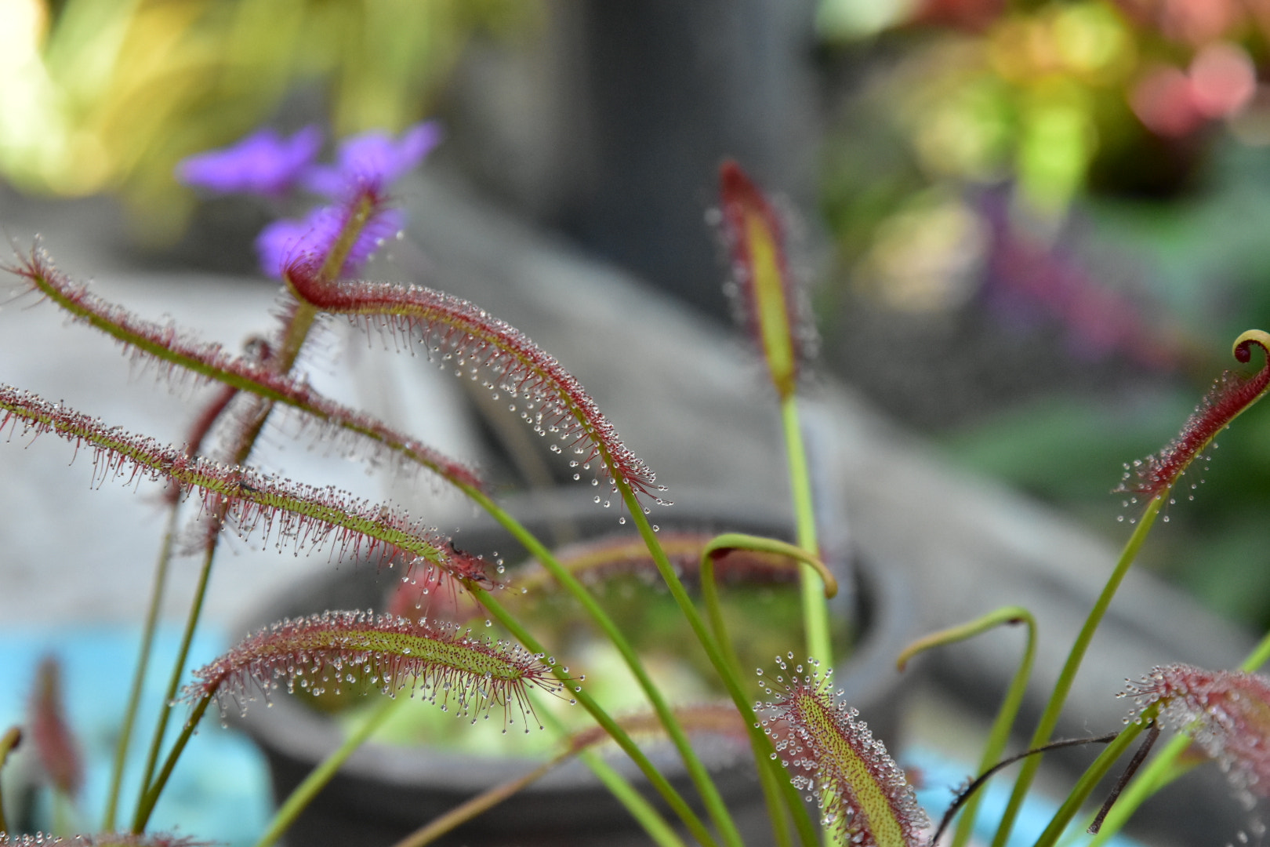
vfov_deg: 11.4
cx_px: 635
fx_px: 4233
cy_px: 424
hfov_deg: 17.1
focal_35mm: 120
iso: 3200
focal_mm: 80
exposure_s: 1/640
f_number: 8
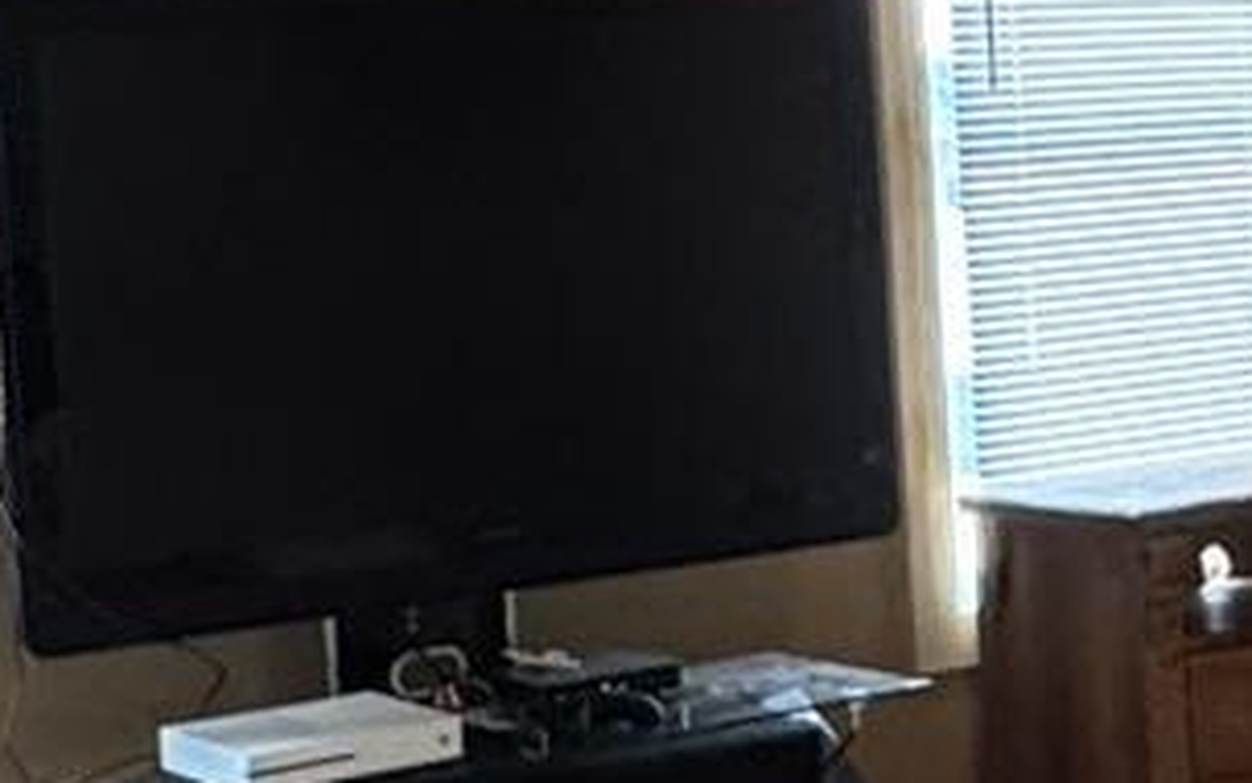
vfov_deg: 13.1
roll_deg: +2.8
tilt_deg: -2.7
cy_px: 272
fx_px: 3412
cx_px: 1013
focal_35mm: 100
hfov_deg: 20.5
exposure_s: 1/60
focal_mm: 2.22
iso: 400
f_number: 2.2
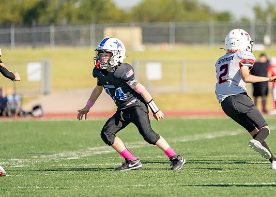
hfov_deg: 3.6
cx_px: 181
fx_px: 4388
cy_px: 82
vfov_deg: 2.6
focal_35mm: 560
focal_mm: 400
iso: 320
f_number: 5.6
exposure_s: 1/2000
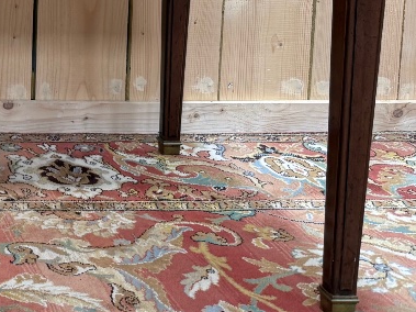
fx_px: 913
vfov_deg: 18.1
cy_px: -88
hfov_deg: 22.3
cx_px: -159
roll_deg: -0.9
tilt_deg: -5.1
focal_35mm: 76
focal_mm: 6.76
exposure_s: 1/50
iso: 125
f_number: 1.78
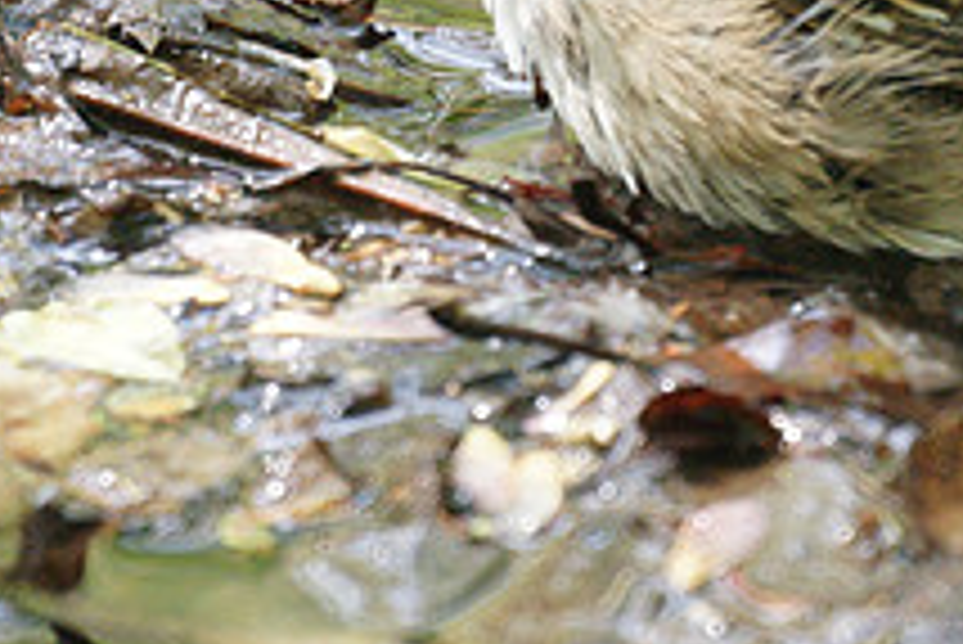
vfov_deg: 0.7
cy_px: -56
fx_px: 54337
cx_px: 626
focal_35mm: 2030
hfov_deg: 1.0
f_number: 8
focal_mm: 500
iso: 1600
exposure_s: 1/250
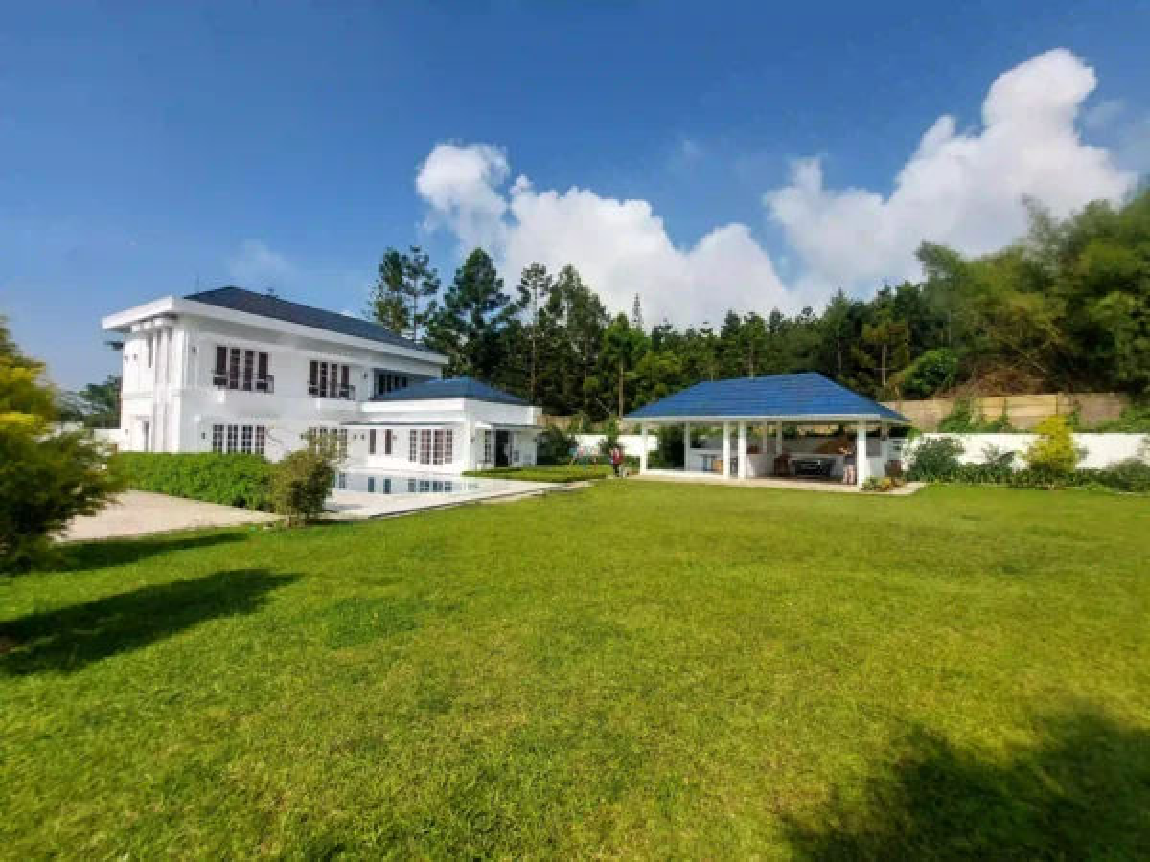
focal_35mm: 13
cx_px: 575
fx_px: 432
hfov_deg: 106.2
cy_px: 431
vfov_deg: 89.9
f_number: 2.2
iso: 50
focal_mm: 1.74
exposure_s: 1/2155
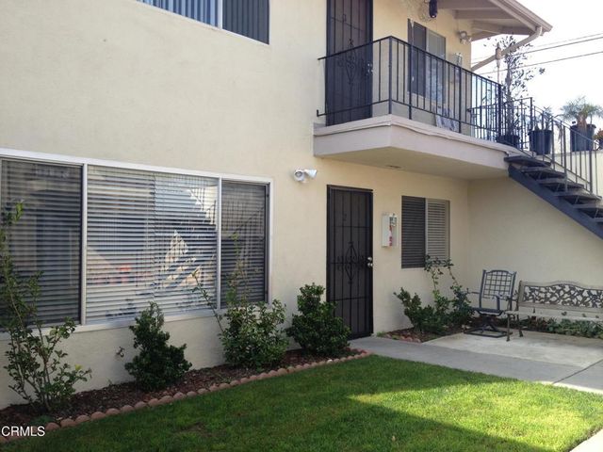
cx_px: 302
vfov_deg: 40.7
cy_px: 226
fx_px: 610
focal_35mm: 35
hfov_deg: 52.6
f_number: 2.4
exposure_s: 1/330
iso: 50
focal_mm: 4.28
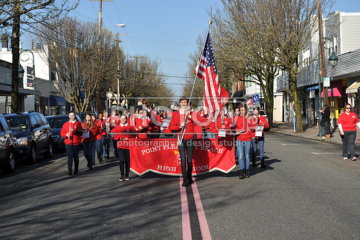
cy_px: 120
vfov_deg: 19.4
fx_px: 700
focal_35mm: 70
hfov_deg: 28.9
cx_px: 180
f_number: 5
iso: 200
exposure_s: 1/1250
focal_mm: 70
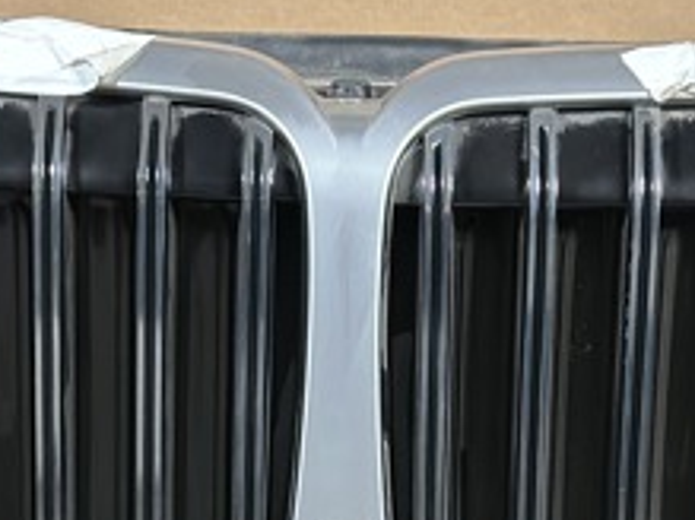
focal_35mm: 140
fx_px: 2809
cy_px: 667
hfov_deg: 14.1
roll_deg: -2.0
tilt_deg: -26.9
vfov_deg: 10.4
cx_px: 359
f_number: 1.78
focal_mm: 6.86
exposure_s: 1/33
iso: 640
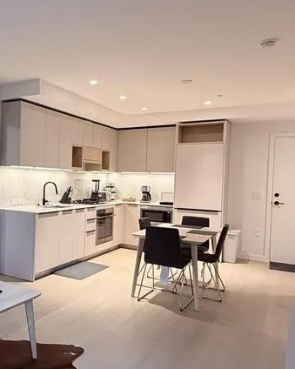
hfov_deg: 40.7
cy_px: 188
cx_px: 23
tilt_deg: -1.8
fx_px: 360
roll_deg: -1.6
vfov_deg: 54.2
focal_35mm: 33
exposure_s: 1/60
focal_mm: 2.22
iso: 250
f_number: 2.2
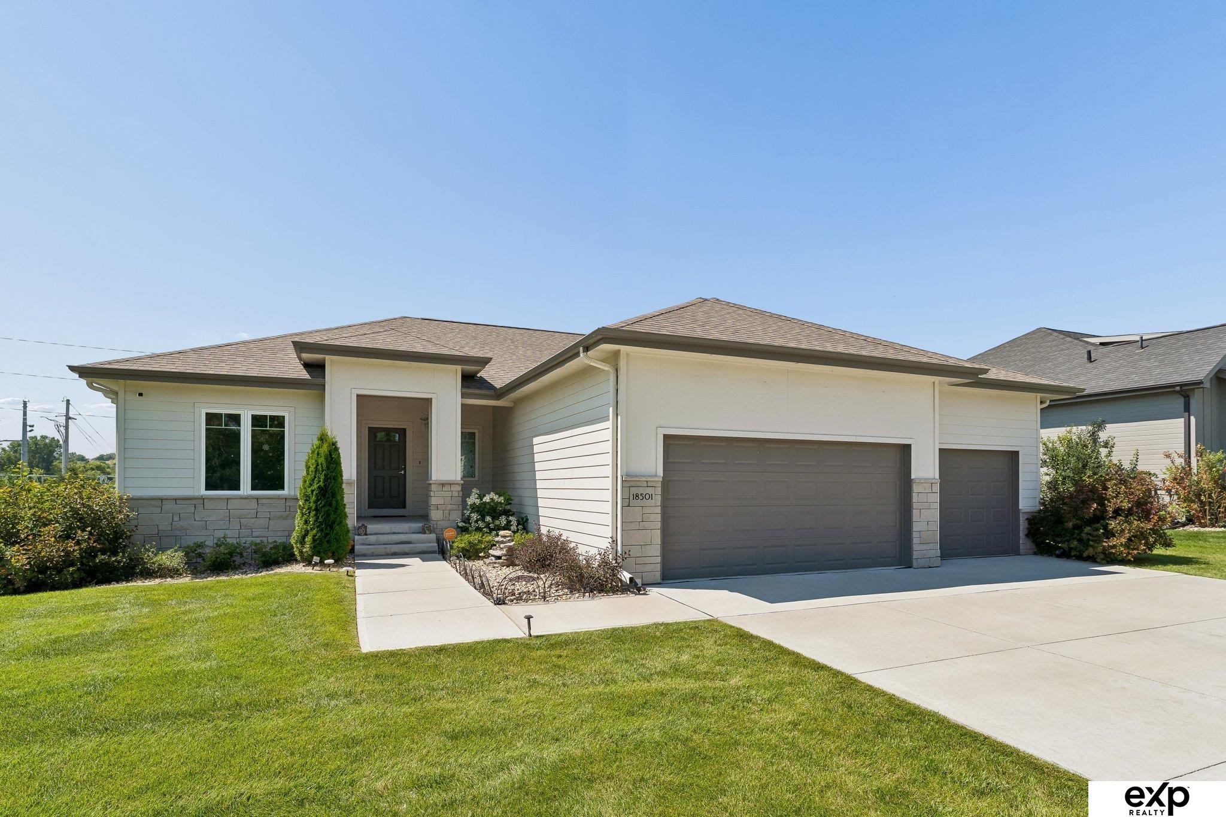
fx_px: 596
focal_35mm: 18
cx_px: 613
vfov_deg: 68.9
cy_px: 408
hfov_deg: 91.6
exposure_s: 1/800
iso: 200
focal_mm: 17.5
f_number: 8
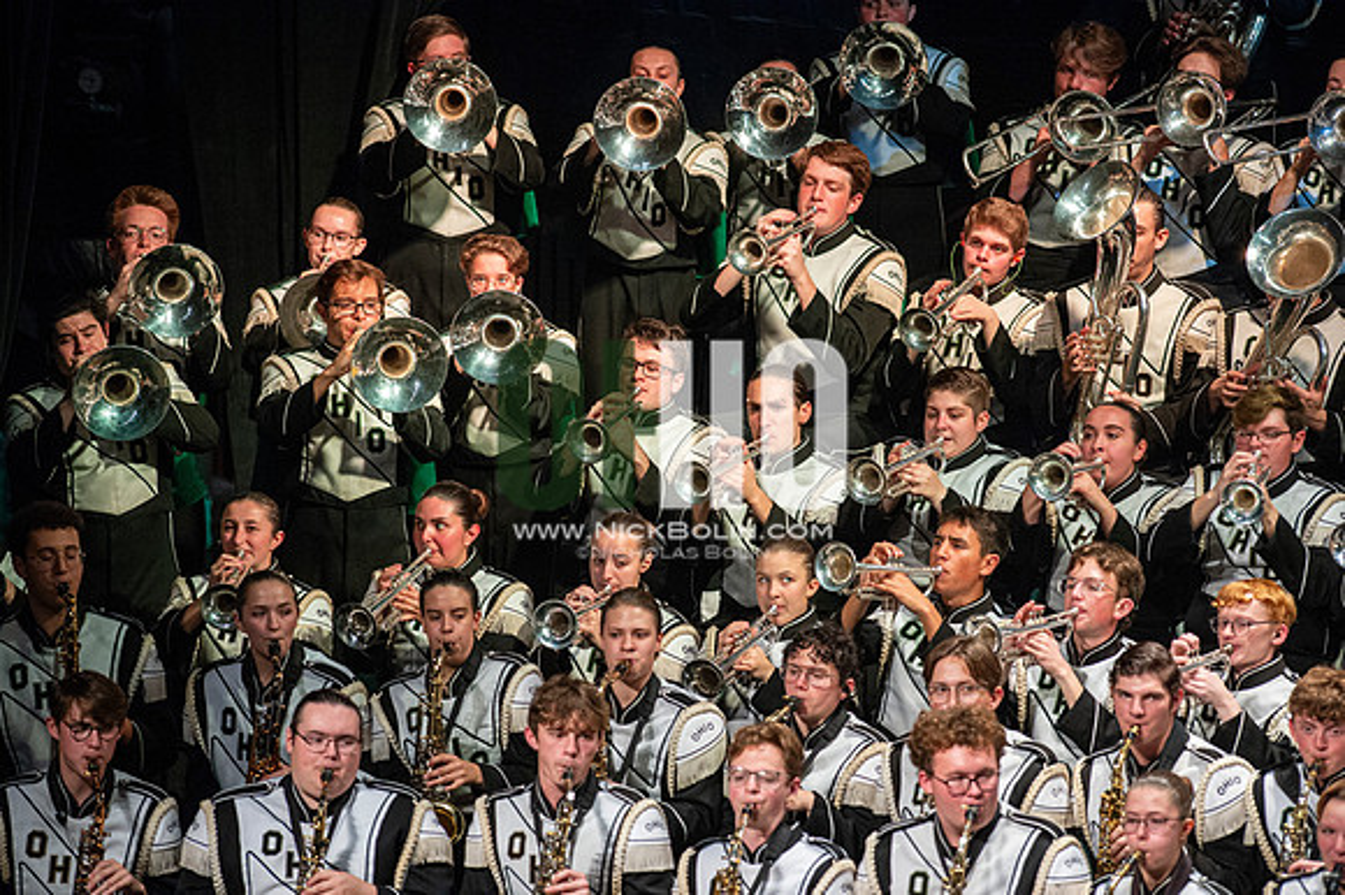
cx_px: 672
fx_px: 11202
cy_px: 448
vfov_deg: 4.6
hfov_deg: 6.9
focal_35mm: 300
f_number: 5.6
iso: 5000
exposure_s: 1/400
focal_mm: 300
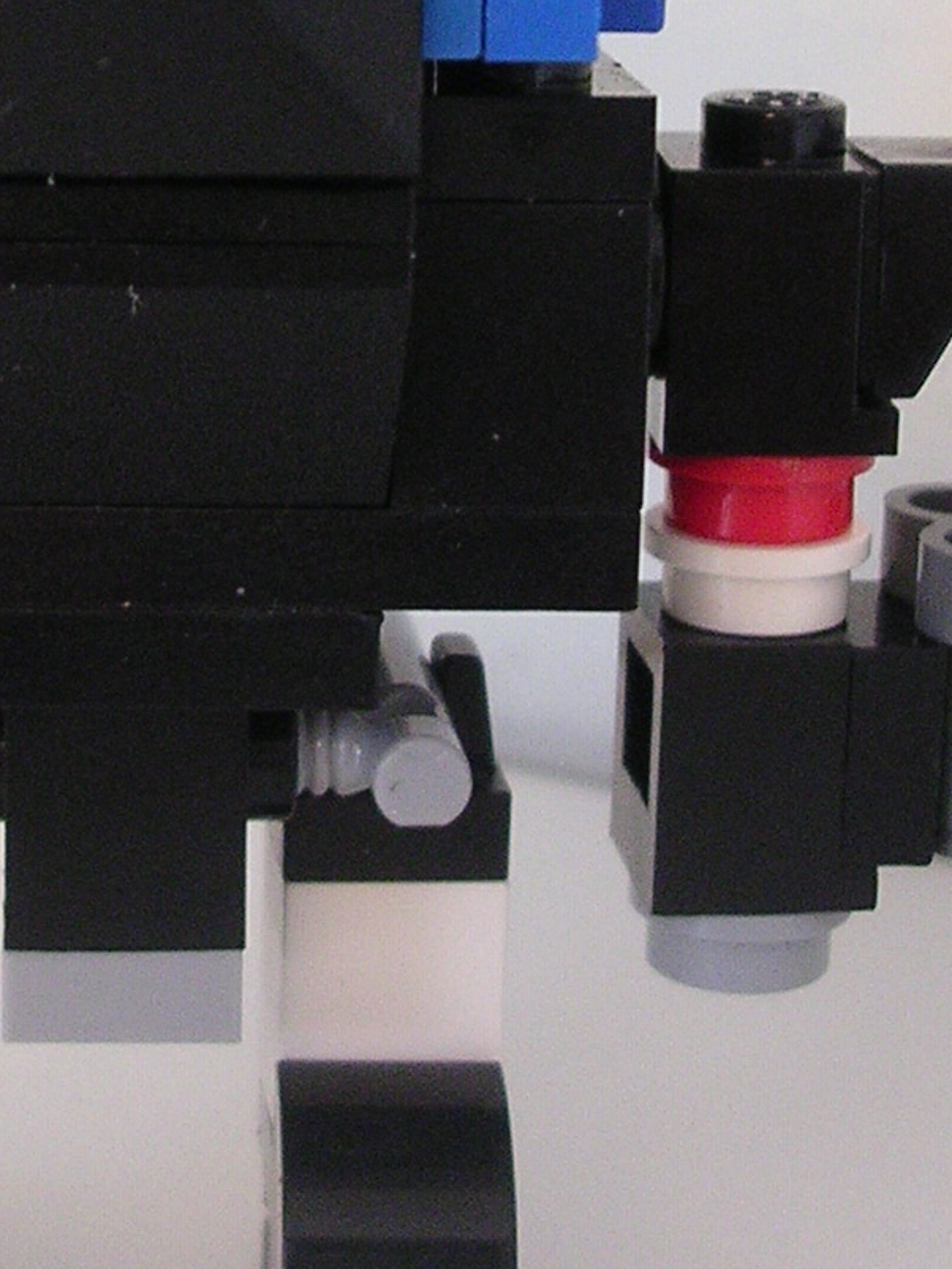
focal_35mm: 97
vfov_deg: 19.9
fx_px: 3555
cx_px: 149
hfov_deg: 15.1
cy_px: 188
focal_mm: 5.8
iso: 253
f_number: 2.8
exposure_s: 1/3.3
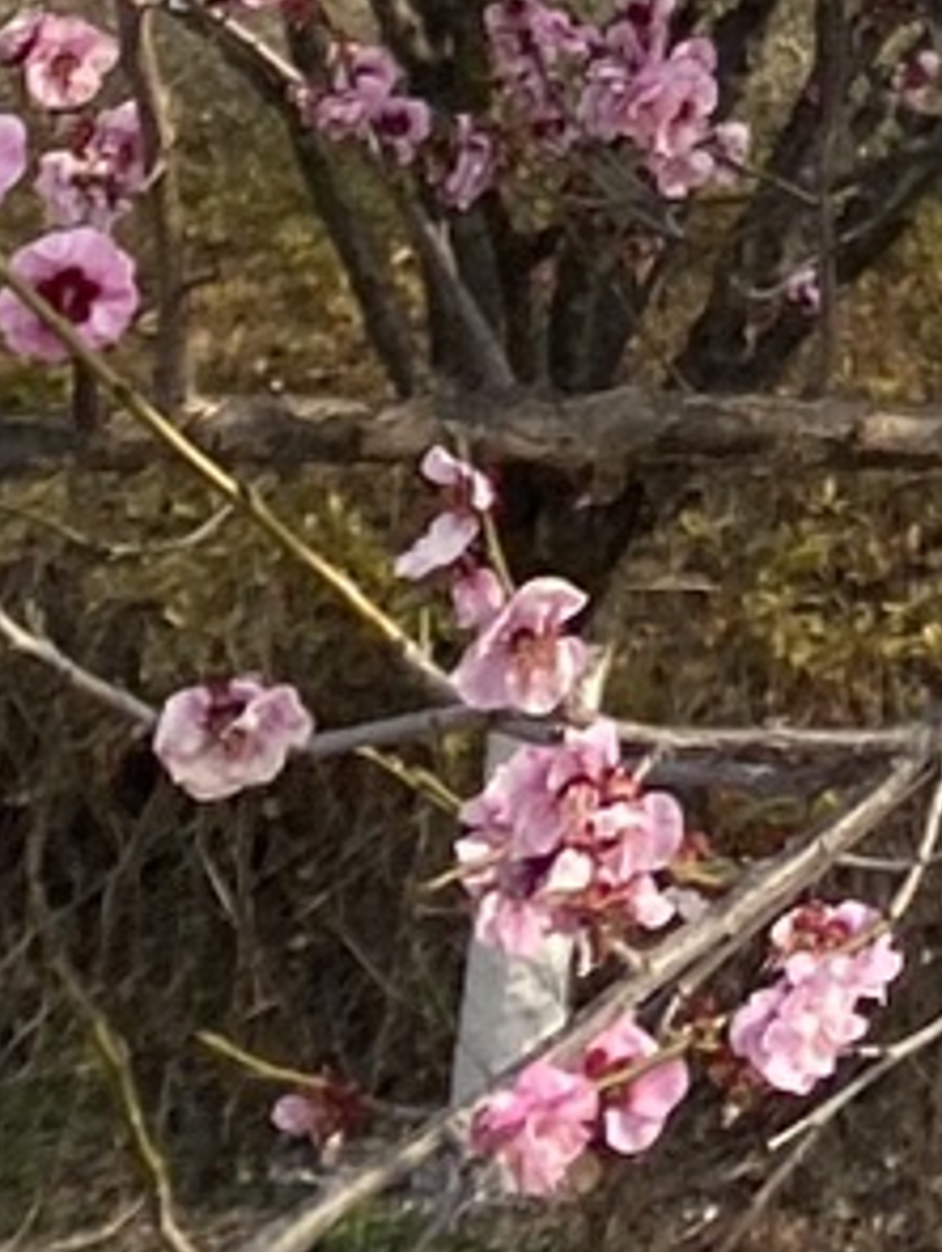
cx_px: 2813
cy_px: -2126
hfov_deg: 7.5
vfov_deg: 9.5
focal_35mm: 176
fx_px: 6372
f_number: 1.8
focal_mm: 4.25
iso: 32
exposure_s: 1/2105
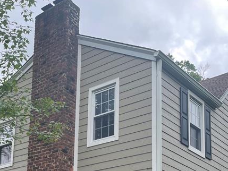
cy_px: 197
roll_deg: -1.9
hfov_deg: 30.7
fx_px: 408
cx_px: 58
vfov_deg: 22.1
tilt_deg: +11.9
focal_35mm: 62
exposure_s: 1/1221
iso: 32
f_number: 1.6
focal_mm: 4.2
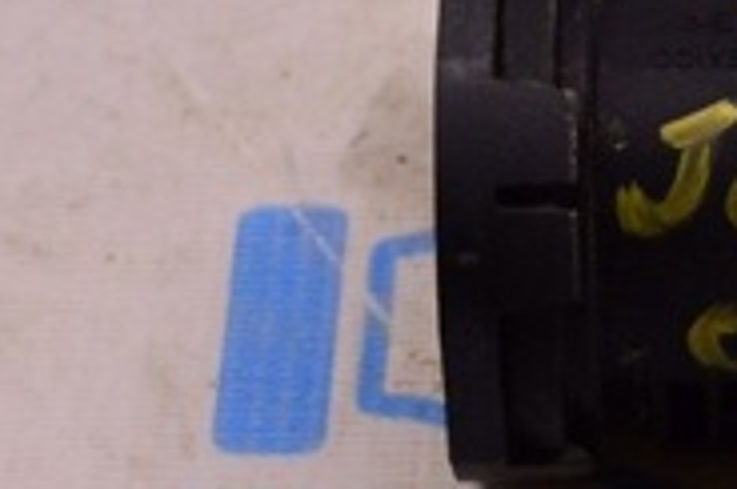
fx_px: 5559
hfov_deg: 7.5
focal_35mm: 272
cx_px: 793
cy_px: 379
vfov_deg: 5.0
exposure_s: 1/125
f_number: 8
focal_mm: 52
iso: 1600
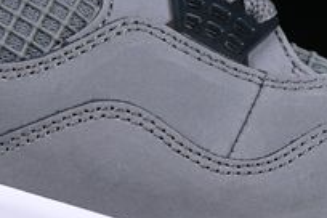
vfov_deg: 3.7
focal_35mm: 367
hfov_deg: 5.6
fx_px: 3333
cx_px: -6
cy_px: 26
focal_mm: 50
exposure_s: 1/60
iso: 160
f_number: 8
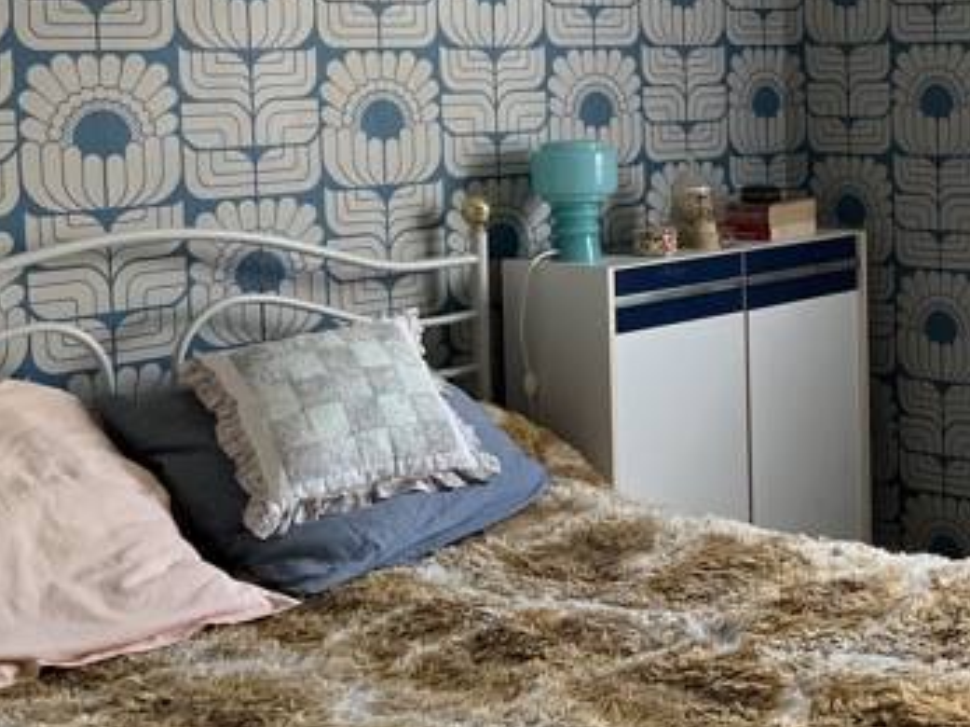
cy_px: 151
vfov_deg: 24.0
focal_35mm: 60
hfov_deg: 29.9
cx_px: 976
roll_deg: +1.4
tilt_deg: -3.4
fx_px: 1681
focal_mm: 5.1
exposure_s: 1/113
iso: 125
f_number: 1.6
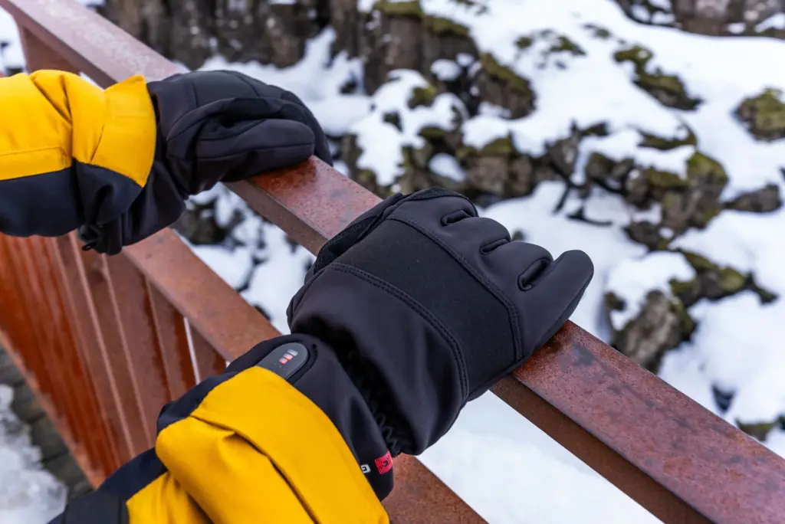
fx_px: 851
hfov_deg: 49.5
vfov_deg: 34.3
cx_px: 392
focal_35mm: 39
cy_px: 262
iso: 100
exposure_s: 1/30
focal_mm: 39
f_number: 9
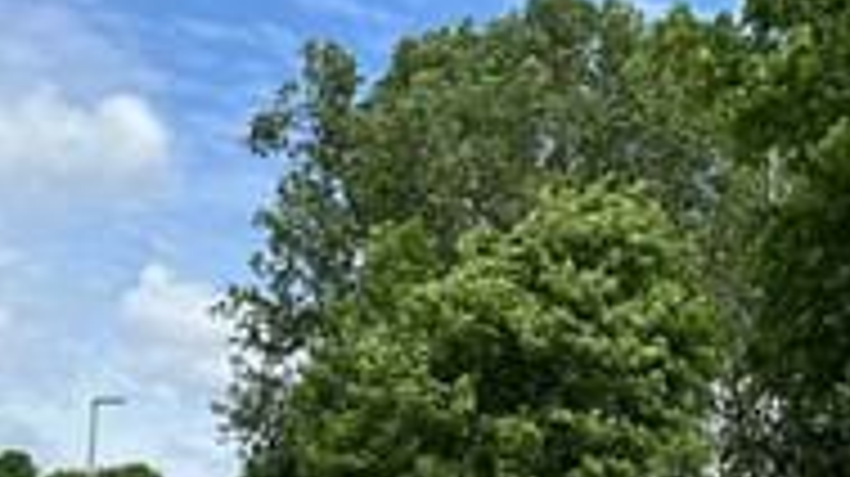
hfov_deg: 33.9
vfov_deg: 18.6
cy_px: 616
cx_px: 679
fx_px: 1351
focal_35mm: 60
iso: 50
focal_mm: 5.7
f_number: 1.5
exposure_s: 1/4115
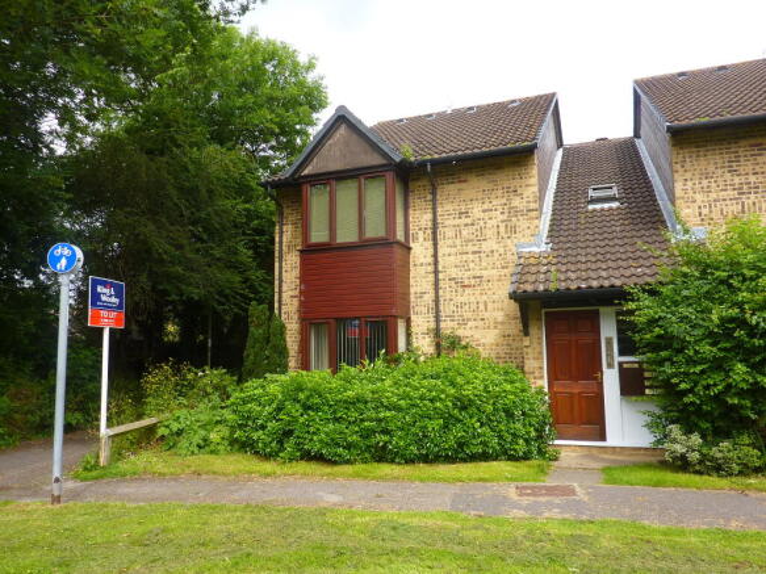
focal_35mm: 25
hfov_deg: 69.4
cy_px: 287
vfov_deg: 54.9
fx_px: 553
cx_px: 383
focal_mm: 4.1
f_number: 4
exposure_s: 1/320
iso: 100
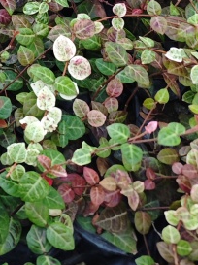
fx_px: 688
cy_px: -122
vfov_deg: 19.3
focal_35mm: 90
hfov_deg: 14.4
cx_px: -159
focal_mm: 6.55
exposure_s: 1/33.3
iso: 640
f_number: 1.6
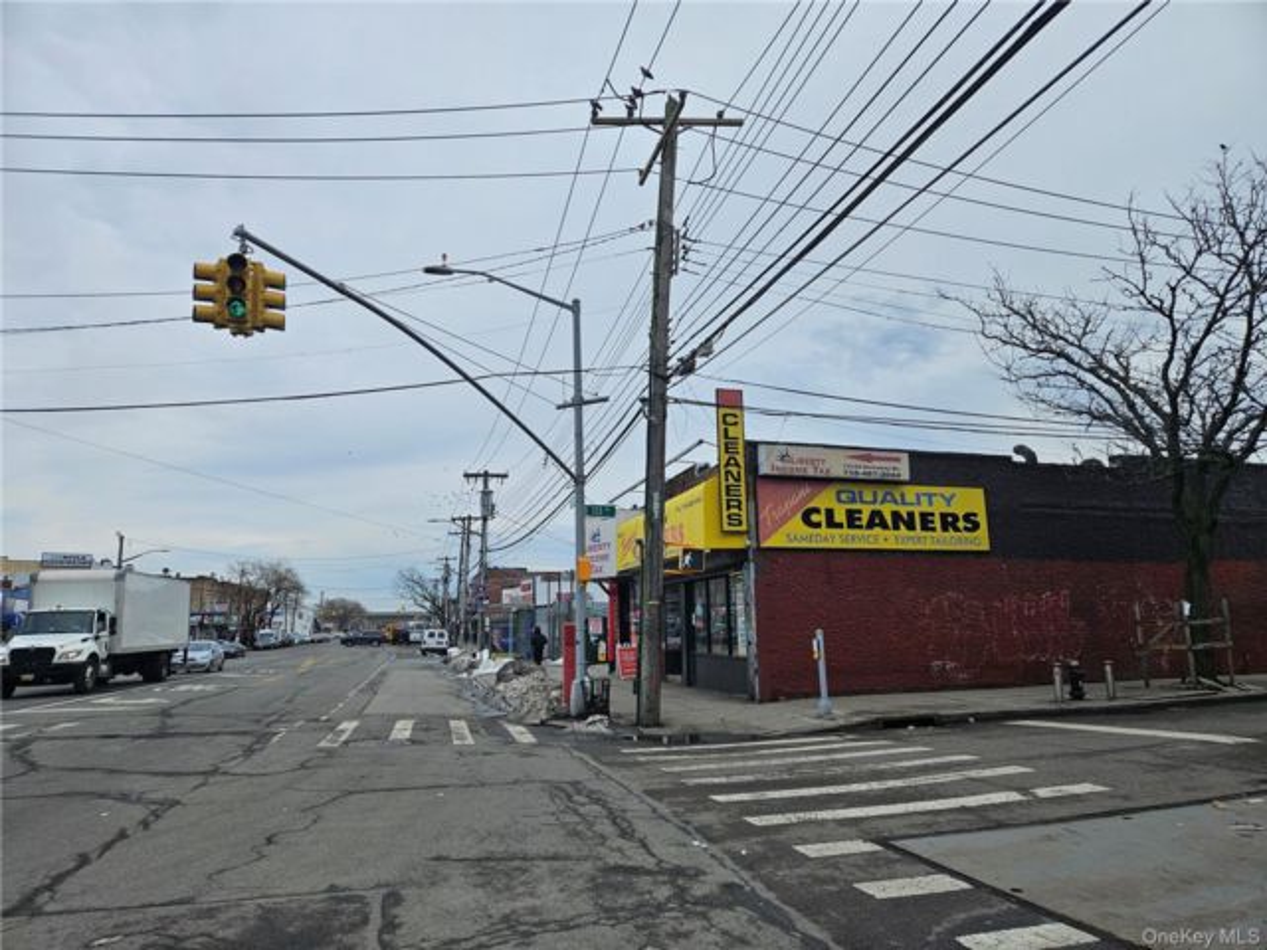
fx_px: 842
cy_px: 475
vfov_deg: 58.9
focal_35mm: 23
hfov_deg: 73.9
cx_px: 634
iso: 25
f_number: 1.8
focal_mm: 5.4
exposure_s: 1/2650
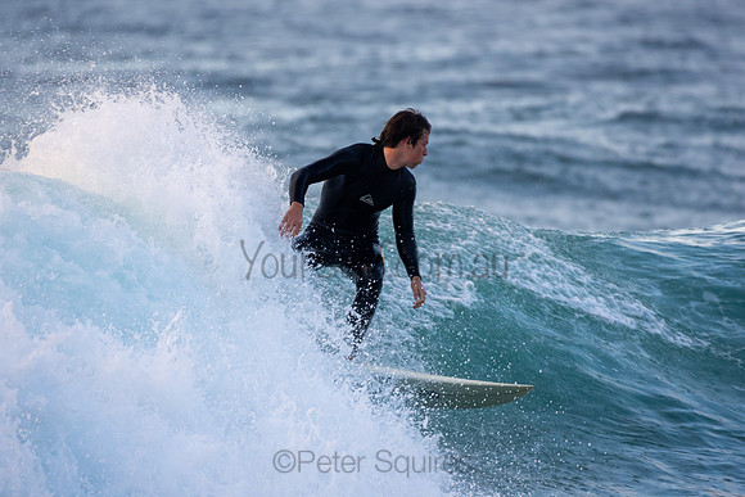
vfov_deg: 1.8
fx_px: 15524
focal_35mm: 750
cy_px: 248
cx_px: 372
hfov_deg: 2.7
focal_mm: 500
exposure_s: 1/500
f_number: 5.6
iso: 640
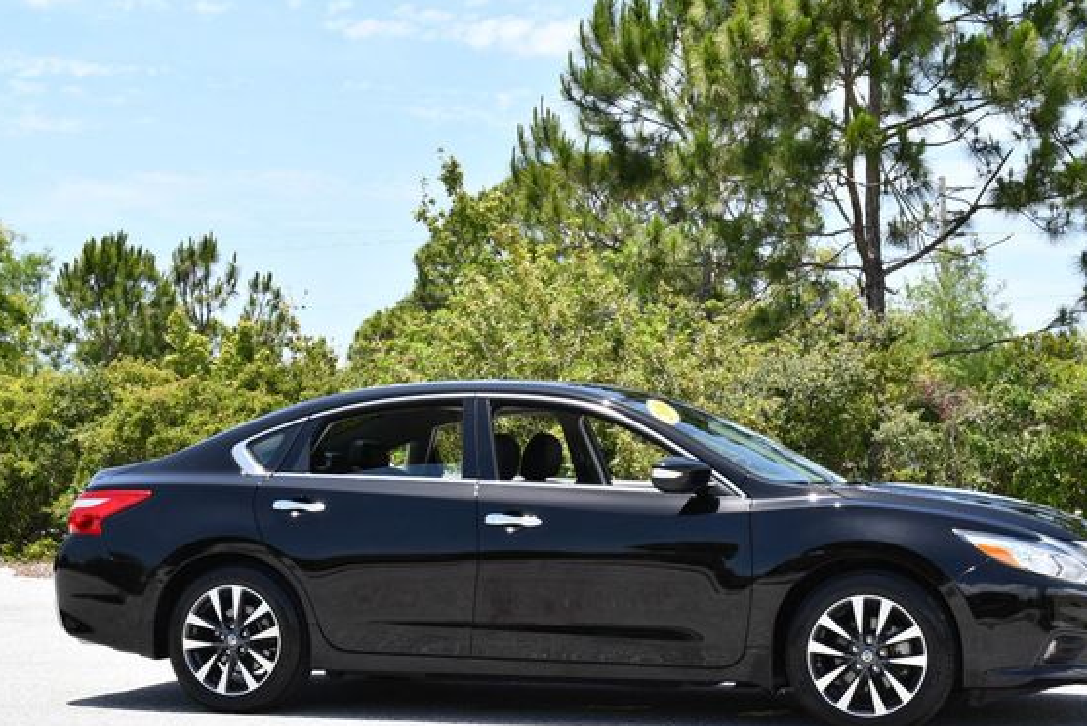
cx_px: 613
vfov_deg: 19.8
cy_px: 400
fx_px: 2084
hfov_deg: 29.2
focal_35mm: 69
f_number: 8
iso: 200
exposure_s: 1/250
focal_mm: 30
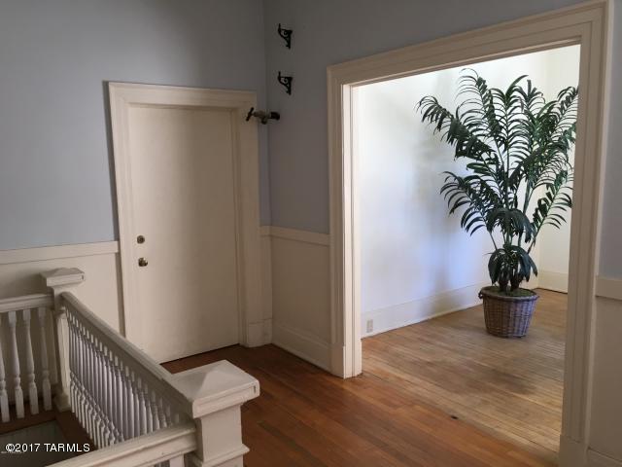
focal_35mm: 29
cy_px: 234
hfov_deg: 61.7
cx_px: 311
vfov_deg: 48.2
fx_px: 521
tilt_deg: -6.7
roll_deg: +1.7
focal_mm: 4.15
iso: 25
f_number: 2.2
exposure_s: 1/40
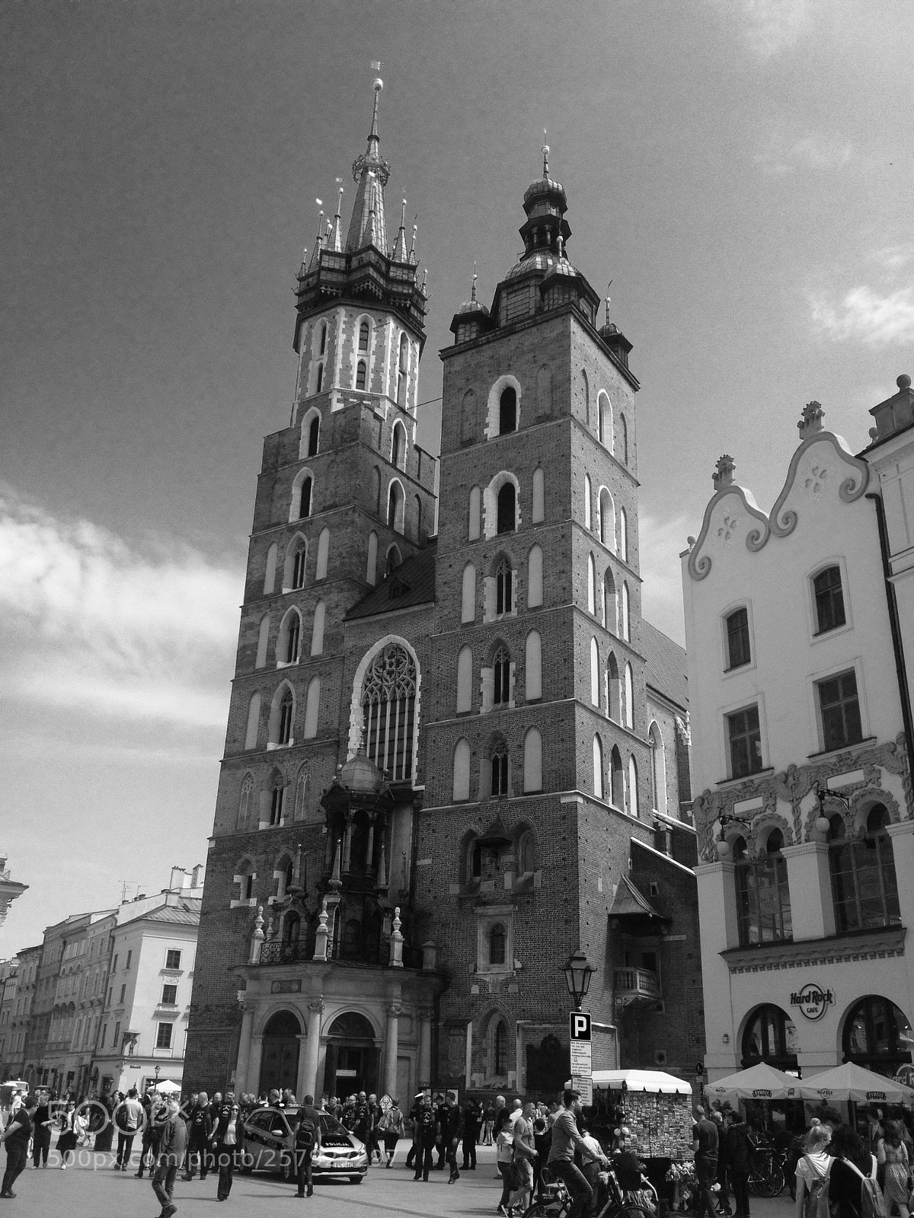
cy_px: 609
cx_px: 457
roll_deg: -0.2
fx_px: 1232
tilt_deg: +22.2
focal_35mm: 35
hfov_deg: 40.7
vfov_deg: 52.6
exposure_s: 1/1022
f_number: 2.4
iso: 50
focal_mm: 4.28
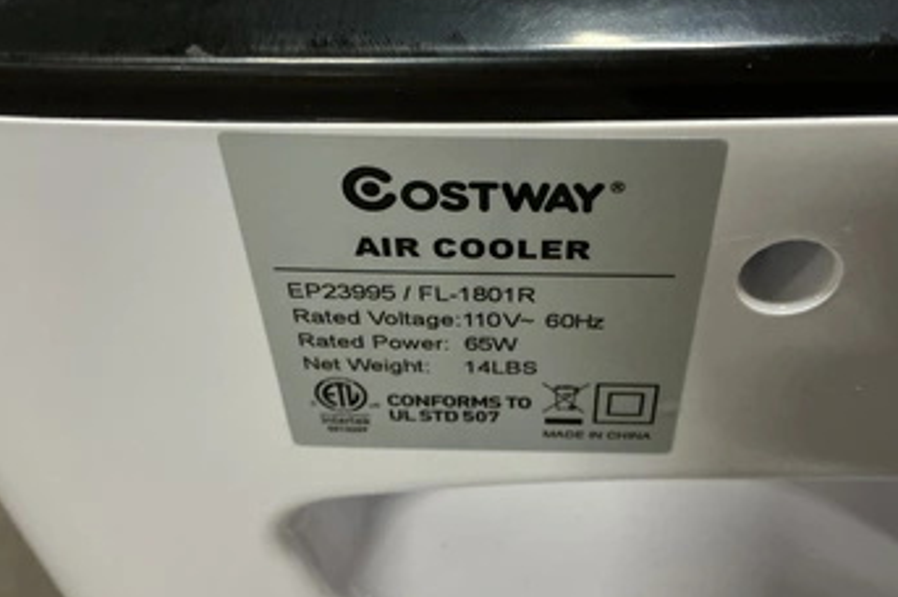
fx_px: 847
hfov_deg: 55.7
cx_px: 500
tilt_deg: -42.5
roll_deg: +2.2
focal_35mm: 34
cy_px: 246
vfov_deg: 38.7
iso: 200
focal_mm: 3
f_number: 1.8
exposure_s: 1/40
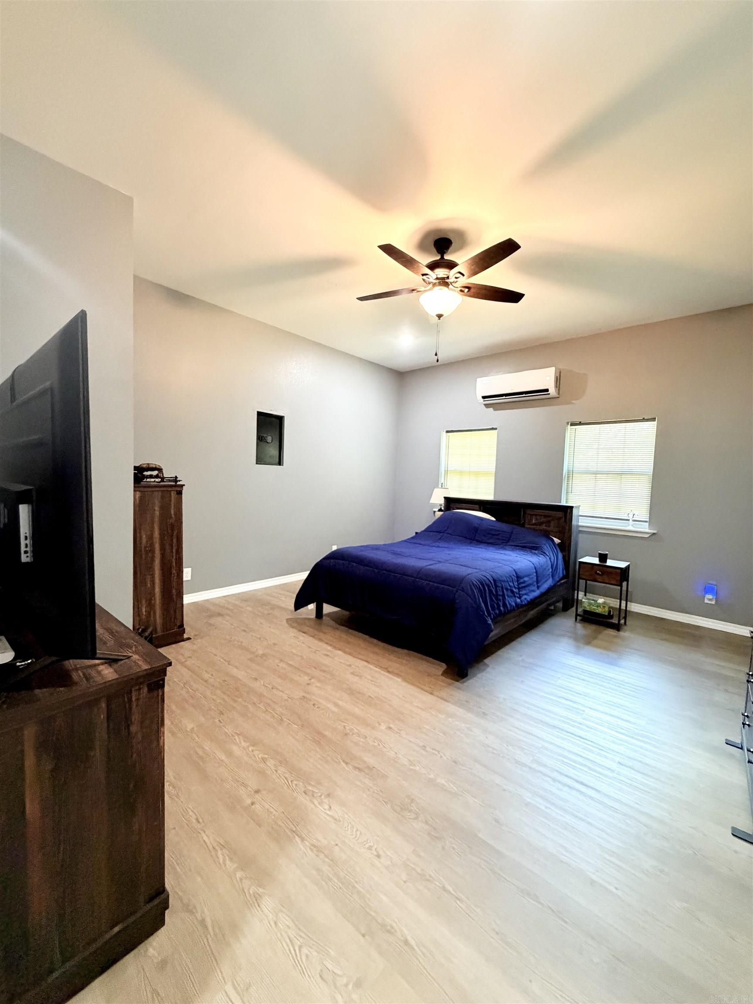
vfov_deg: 102.1
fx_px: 406
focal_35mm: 14
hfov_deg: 85.7
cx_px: 376
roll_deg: -2.7
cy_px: 502
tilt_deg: -2.8
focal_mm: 2.22
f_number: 2.2
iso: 640
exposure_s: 1/60
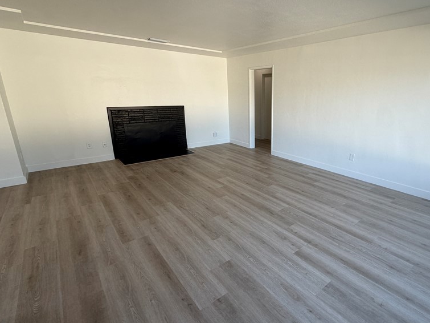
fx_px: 236
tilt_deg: -14.1
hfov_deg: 82.4
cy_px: 154
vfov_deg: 68.6
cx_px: 279
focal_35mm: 19
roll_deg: -1.0
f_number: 2.2
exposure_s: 1/121
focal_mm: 2.22
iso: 64
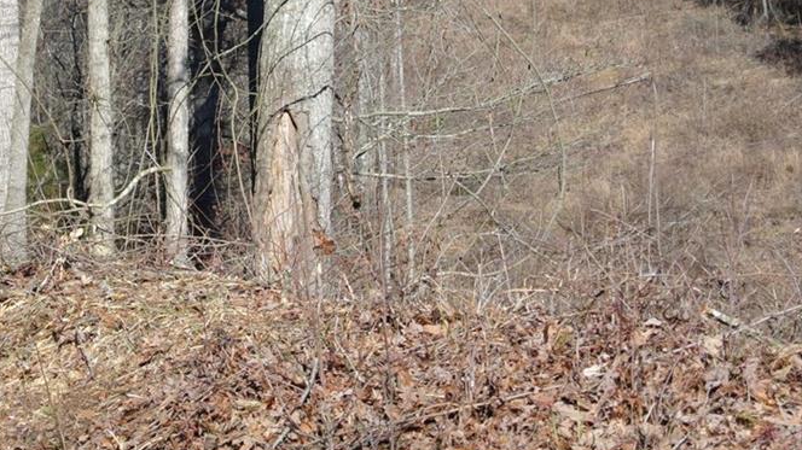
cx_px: 262
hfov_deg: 16.3
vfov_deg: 9.2
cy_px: 104
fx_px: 2785
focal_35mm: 131
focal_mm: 30
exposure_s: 1/400
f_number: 5.6
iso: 100
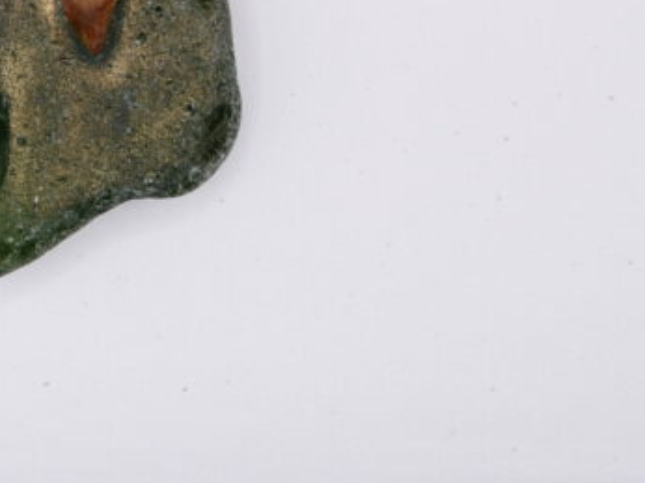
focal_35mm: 235
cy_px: -131
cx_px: 17
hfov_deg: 8.4
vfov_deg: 6.3
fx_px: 4384
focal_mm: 55
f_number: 7.1
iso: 100
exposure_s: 1/40
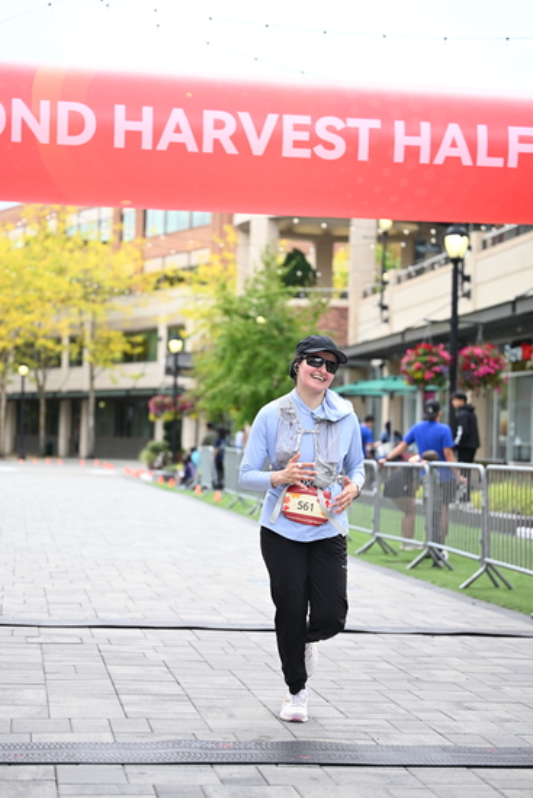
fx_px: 1553
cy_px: 399
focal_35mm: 70
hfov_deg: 19.5
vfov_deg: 28.8
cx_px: 266
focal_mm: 70
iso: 640
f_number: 2.8
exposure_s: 1/1600
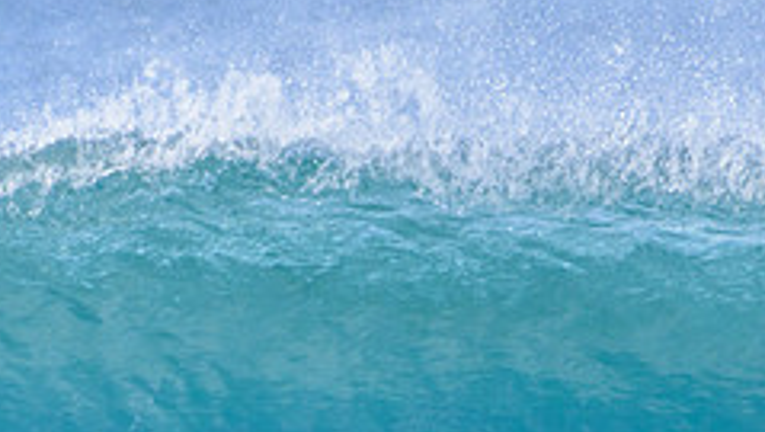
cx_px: 134
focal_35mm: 2539
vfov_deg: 0.5
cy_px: 568
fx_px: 51555
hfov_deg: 0.9
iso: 2800
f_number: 11
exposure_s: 1/2000
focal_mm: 1000
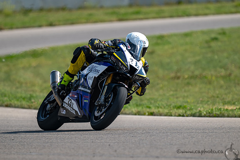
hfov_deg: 3.0
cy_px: 87
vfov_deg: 2.0
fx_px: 4522
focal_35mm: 678
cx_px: 104
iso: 200
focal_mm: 600
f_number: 6.3
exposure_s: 1/1250
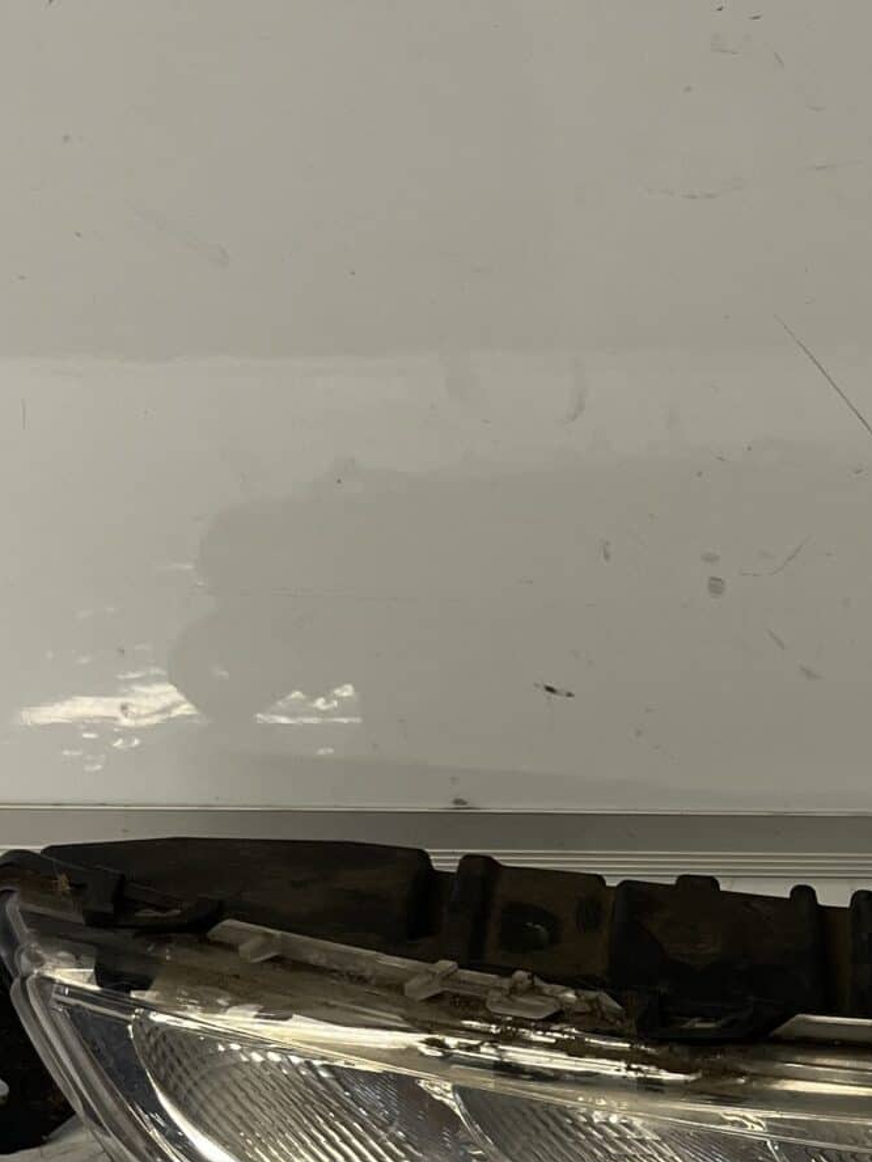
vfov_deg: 25.1
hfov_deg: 18.5
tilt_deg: -40.2
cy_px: 1069
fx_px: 2517
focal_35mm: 75
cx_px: 1088
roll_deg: -1.4
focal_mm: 5.1
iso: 80
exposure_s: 1/100
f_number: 1.6
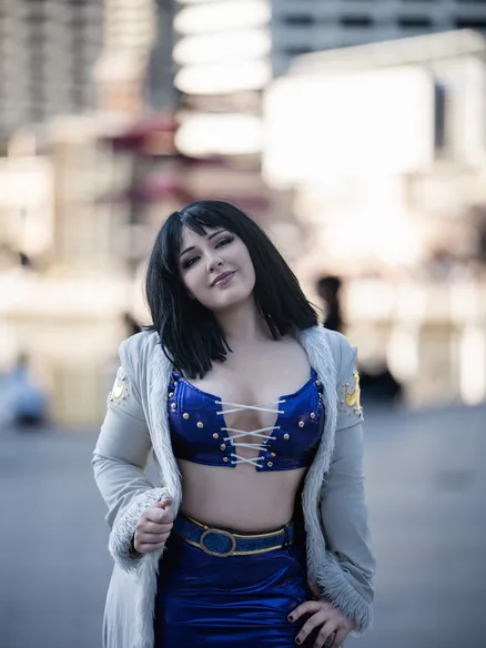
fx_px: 2059
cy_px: 326
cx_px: 241
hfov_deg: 13.5
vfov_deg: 17.9
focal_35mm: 110
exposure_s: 1/1400
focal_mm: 135
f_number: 2
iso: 400
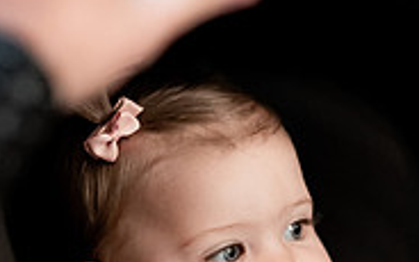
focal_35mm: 212
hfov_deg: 9.9
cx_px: 246
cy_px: 321
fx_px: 2421
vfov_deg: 6.2
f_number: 1.4
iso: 2000
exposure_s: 1/320
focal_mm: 85
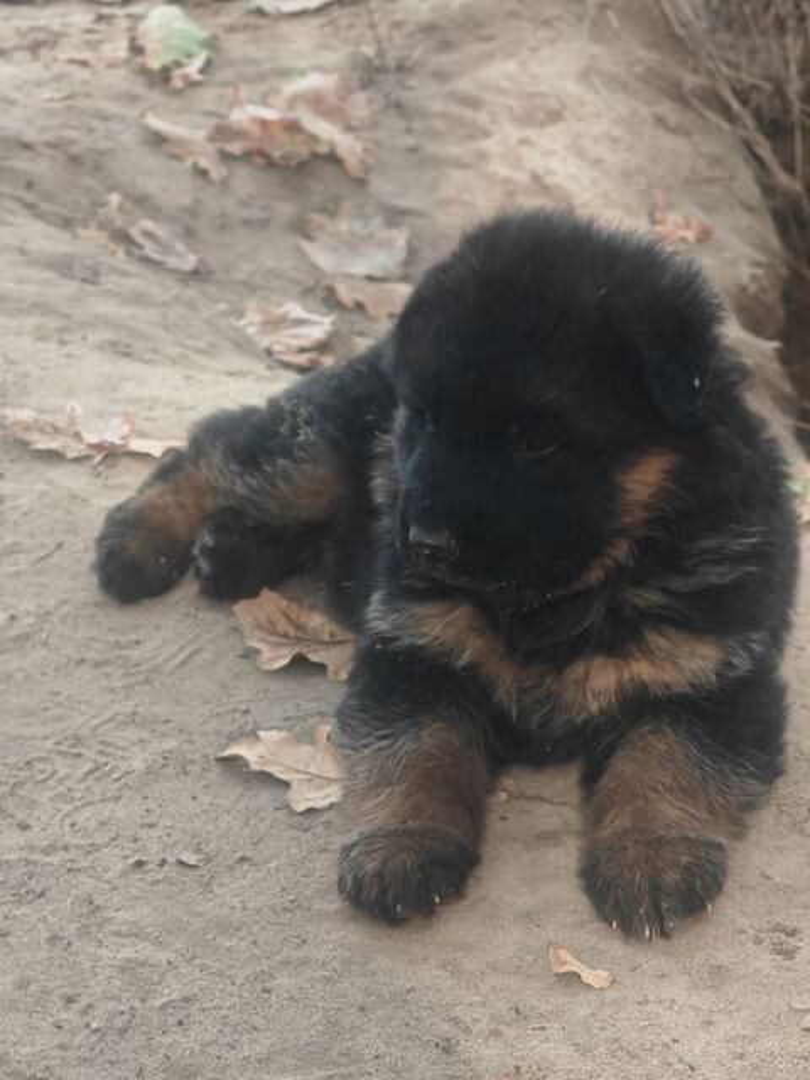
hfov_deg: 12.9
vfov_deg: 17.1
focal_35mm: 115
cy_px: 540
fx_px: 3588
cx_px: 405
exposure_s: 1/100
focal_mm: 14.92
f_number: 3
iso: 64
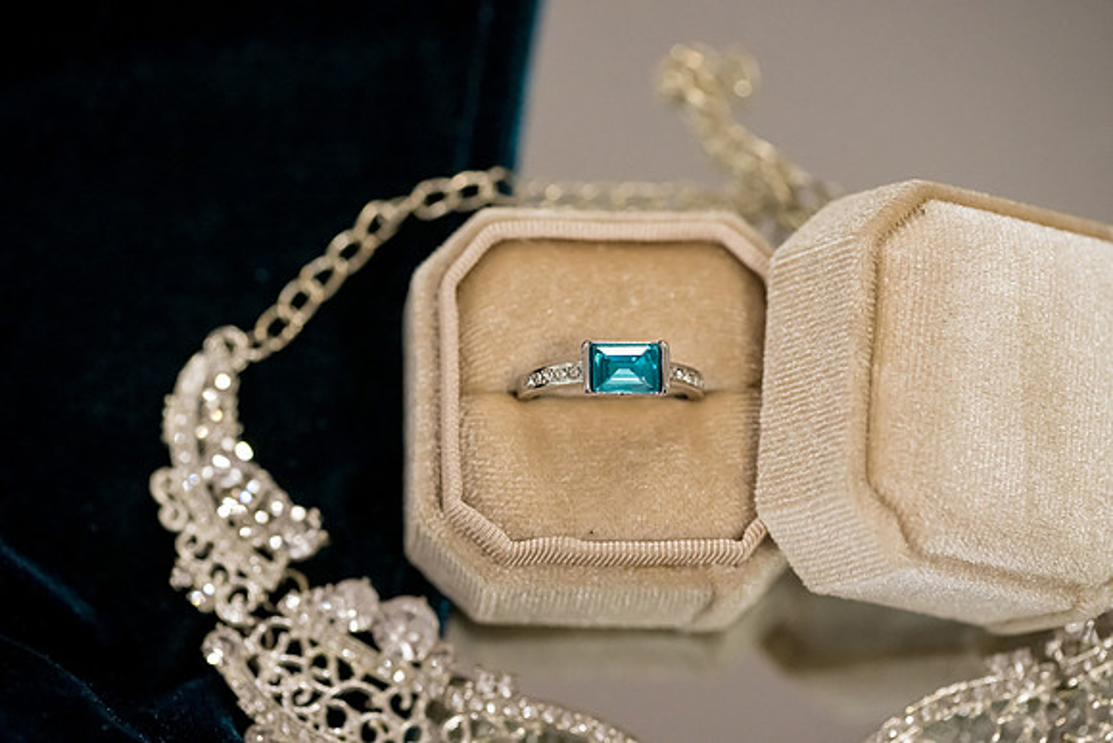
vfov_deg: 13.0
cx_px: 556
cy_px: 372
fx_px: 3247
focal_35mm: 105
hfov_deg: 19.5
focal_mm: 105
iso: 8000
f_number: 5.6
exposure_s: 1/320
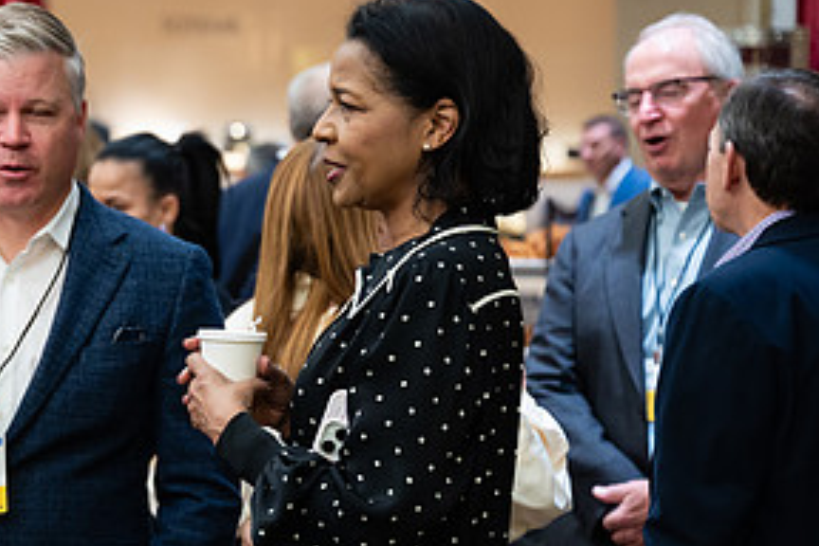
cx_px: 31
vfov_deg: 9.7
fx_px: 3230
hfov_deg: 14.3
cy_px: 282
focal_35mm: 142
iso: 1250
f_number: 3.2
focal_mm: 70
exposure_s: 1/160
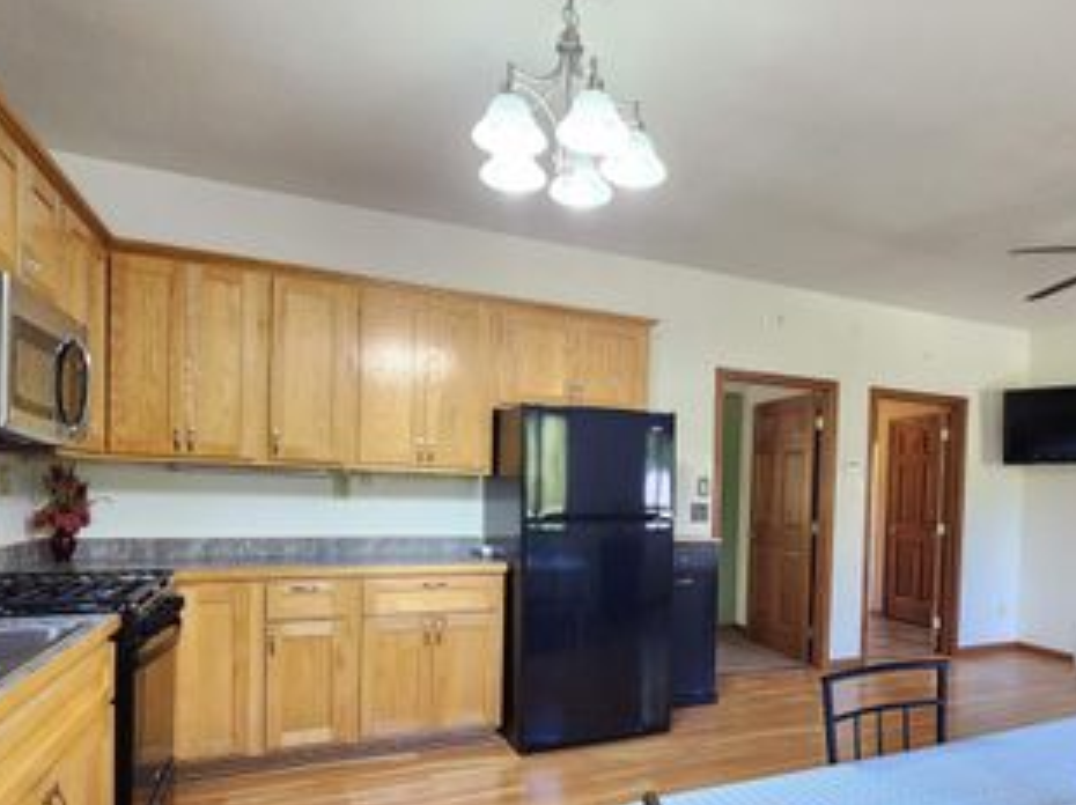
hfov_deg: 78.0
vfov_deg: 62.1
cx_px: 653
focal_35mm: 21
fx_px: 652
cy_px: 522
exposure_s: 1/60
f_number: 2.2
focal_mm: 2.2
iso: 320
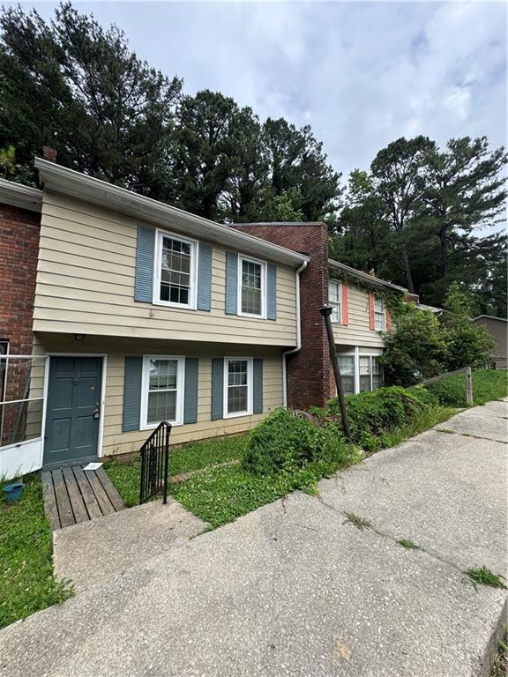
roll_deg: +0.1
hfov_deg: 85.7
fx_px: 274
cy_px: 338
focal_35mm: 14
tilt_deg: +6.0
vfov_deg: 102.1
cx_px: 254
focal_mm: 2.22
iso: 40
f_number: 2.2
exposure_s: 1/565
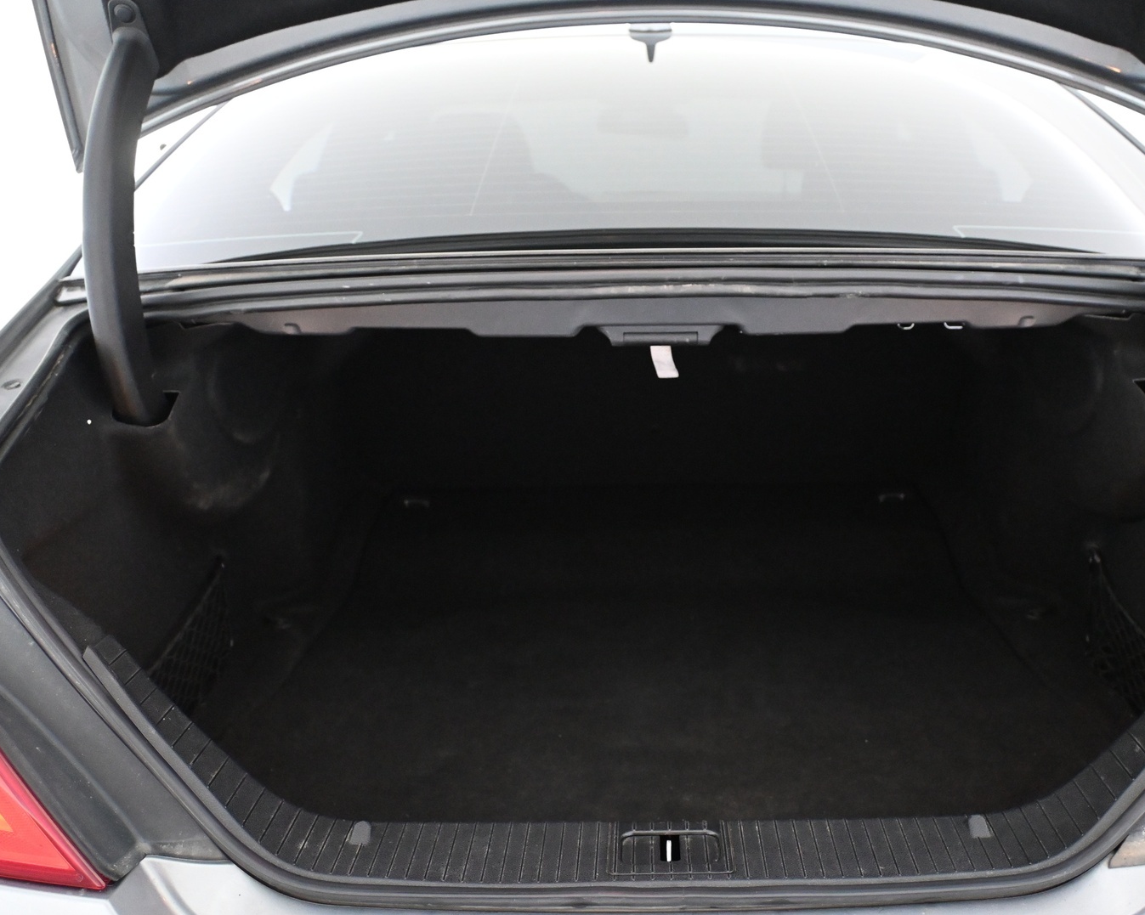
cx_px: 648
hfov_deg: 50.7
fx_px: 1205
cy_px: 458
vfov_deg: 41.6
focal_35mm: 36
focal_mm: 21
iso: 5600
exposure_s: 1/60
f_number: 4
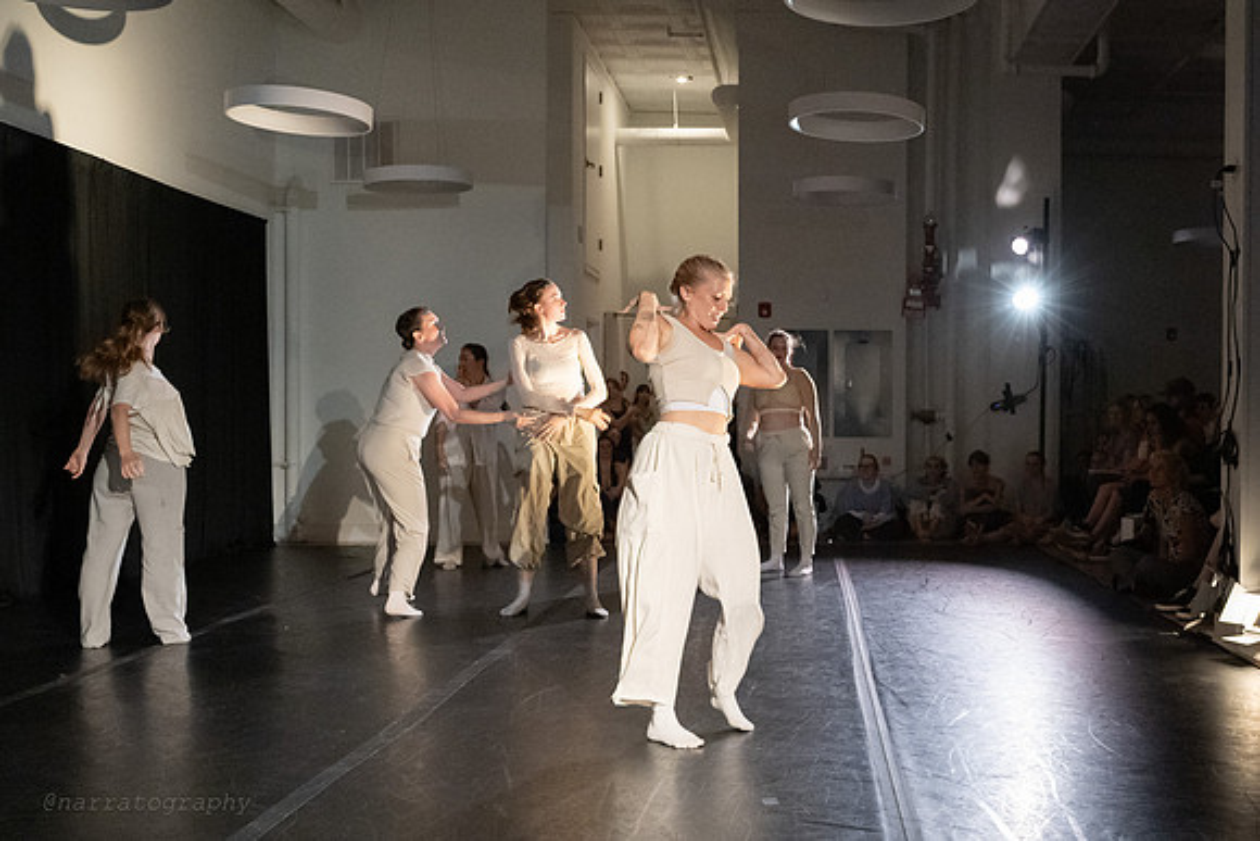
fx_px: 1413
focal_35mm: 40
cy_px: 461
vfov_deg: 33.1
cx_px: 885
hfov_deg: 46.9
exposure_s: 1/400
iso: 6400
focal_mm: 28
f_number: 4
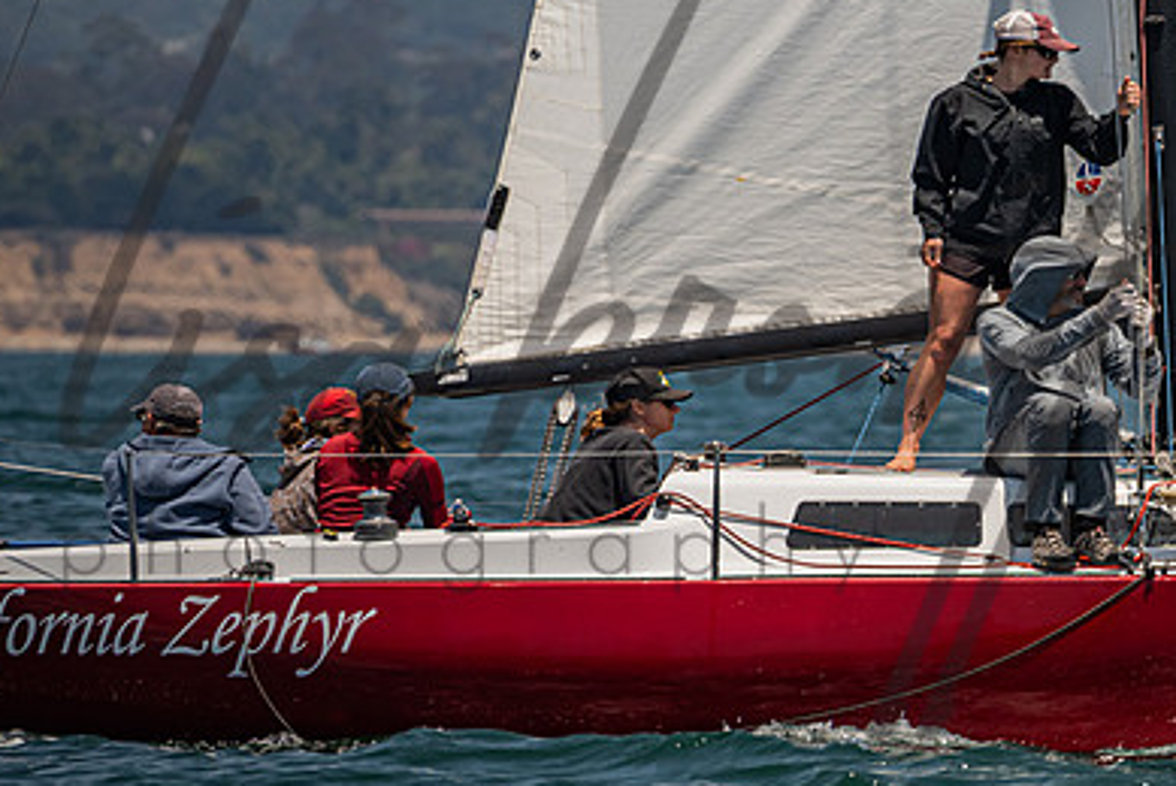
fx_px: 24191
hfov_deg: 2.8
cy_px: 357
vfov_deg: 1.9
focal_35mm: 740
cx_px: 937
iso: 500
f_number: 8
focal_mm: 400
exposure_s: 1/2000
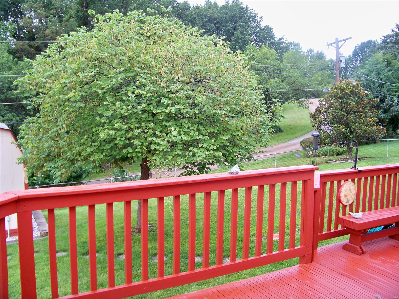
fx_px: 380
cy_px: 150
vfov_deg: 42.9
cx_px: 200
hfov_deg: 55.4
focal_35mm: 33
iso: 64
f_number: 2.8
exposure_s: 1/50
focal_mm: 5.85
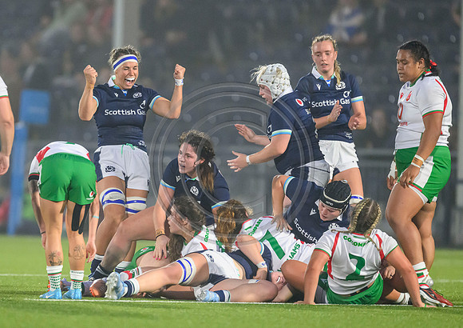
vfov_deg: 1.8
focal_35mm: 789
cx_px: 151
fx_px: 10344
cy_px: 179
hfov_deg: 2.6
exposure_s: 1/1250
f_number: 4
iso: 8000
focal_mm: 560
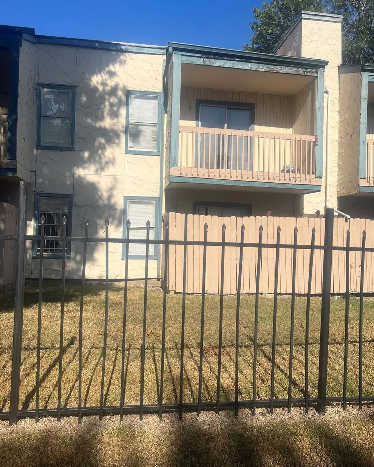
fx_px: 387
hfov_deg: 51.5
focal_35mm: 28
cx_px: 184
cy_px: 223
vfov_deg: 62.2
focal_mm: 5.7
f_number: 1.5
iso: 50
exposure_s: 1/5587
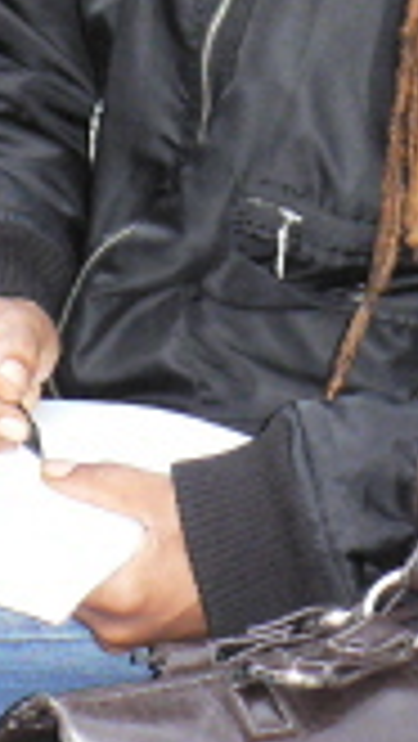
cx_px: 256
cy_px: -92
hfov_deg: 5.3
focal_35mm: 231
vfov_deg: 9.2
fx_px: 4545
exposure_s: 1/60
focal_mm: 13.1
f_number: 3.2
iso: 400
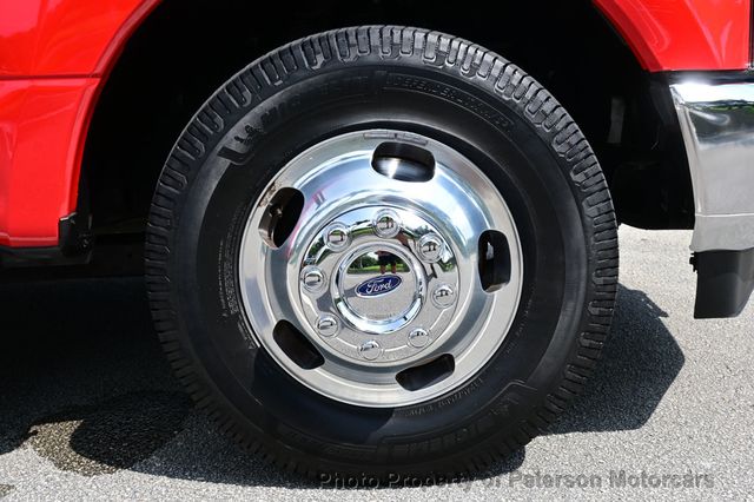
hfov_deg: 47.2
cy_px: 251
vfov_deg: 32.4
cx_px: 377
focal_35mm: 41
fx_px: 863
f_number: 7.1
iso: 100
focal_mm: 27.5
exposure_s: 1/200
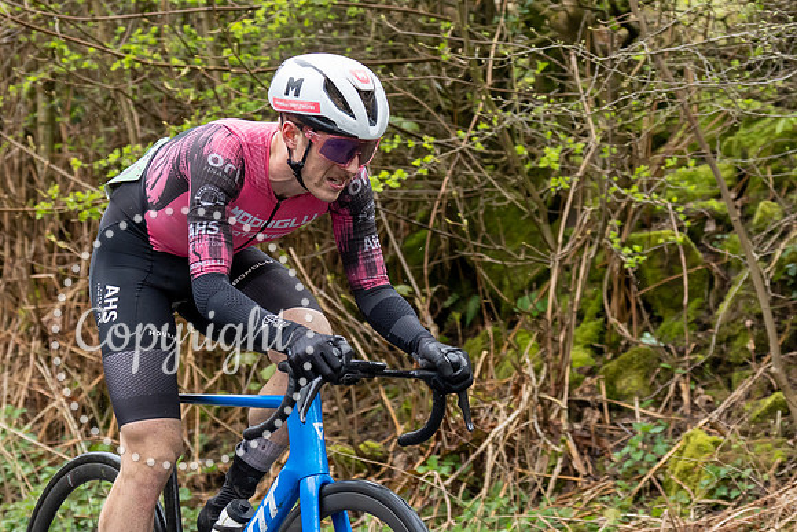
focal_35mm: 160
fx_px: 3541
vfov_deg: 8.6
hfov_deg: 12.8
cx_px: 394
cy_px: 184
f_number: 3.5
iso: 1600
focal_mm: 70
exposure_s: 1/1000
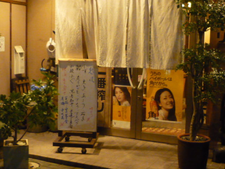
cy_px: 84
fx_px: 377
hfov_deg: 33.2
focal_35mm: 58
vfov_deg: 25.2
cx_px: 112
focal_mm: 6
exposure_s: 1/20
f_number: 2.9
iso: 800
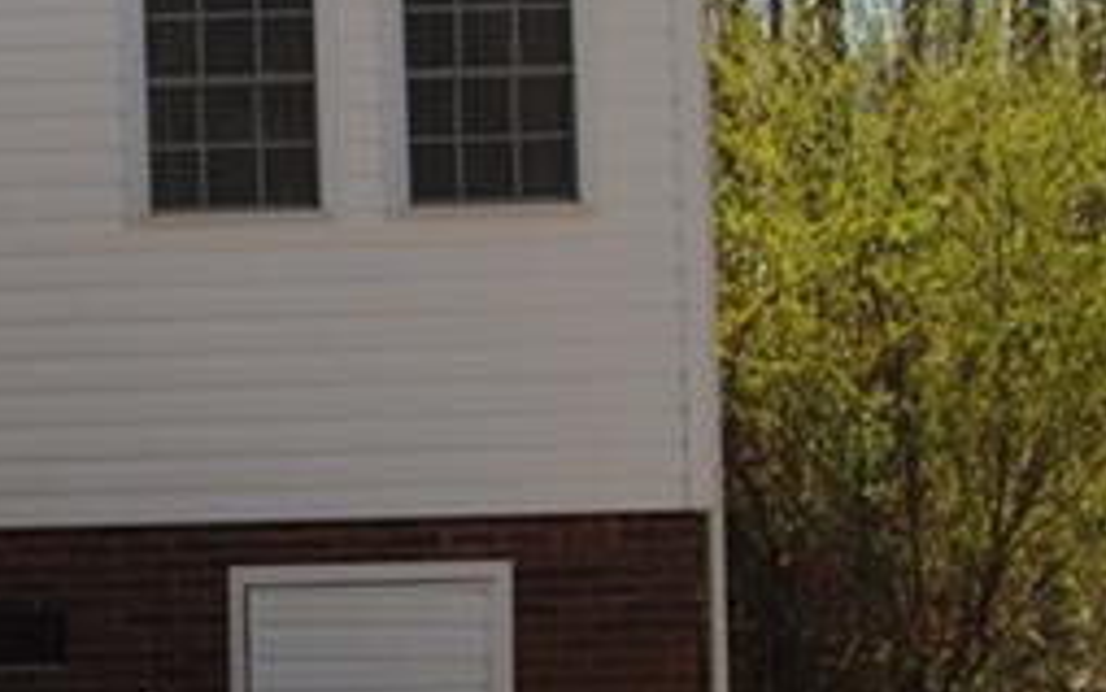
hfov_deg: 16.3
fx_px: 3347
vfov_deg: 11.8
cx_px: -766
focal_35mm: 111
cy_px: 348
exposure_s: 1/200
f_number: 7.1
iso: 100
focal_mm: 18
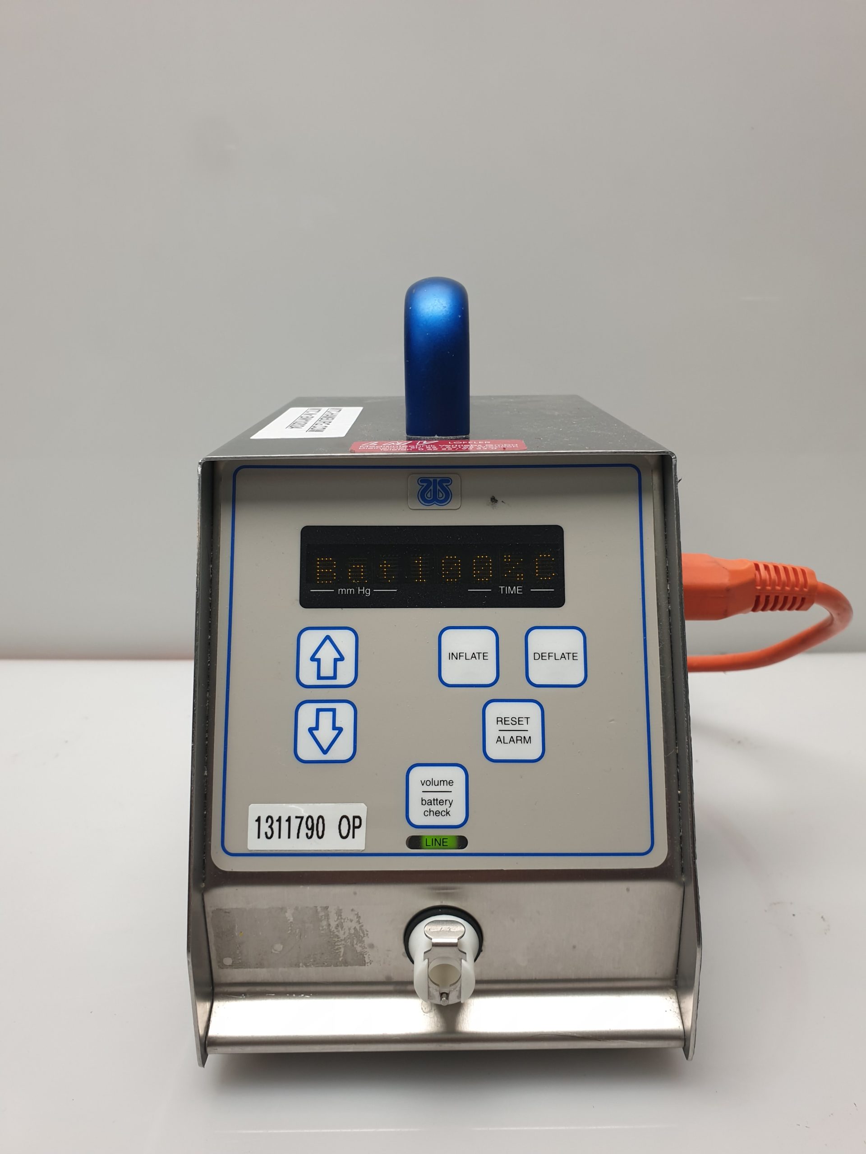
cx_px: 433
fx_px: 867
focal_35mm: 26
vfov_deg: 67.3
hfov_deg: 53.1
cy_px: 577
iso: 64
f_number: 2.4
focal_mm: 4.3
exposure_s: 1/100
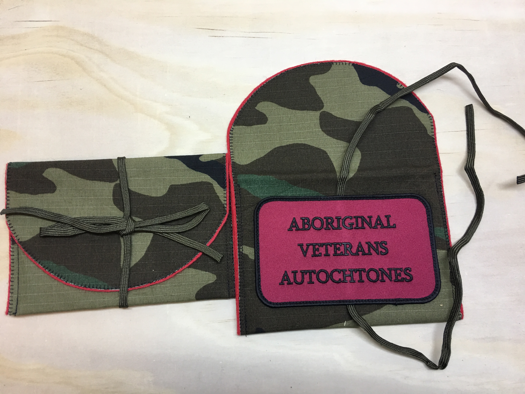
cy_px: 197
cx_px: 262
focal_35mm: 29
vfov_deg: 48.2
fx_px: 440
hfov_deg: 61.7
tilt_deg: -79.6
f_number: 2.2
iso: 40
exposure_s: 1/15
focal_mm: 4.15
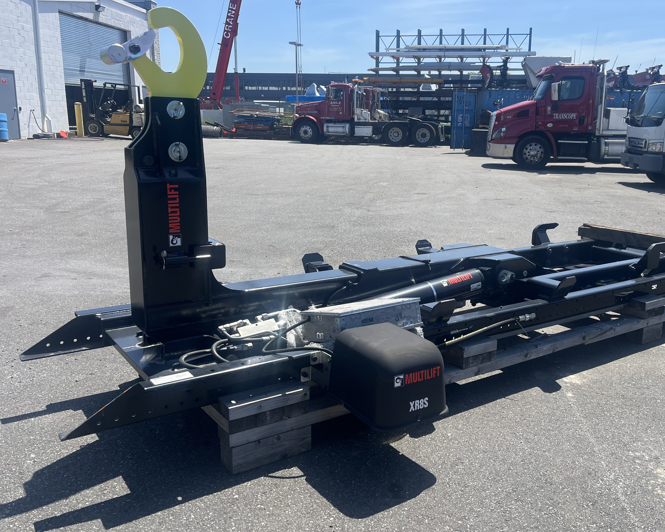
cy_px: 254
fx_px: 630
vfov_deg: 45.8
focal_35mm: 32
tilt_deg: -12.5
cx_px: 405
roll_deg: -0.8
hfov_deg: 55.2
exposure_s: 1/2899
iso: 50
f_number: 1.6
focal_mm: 5.1
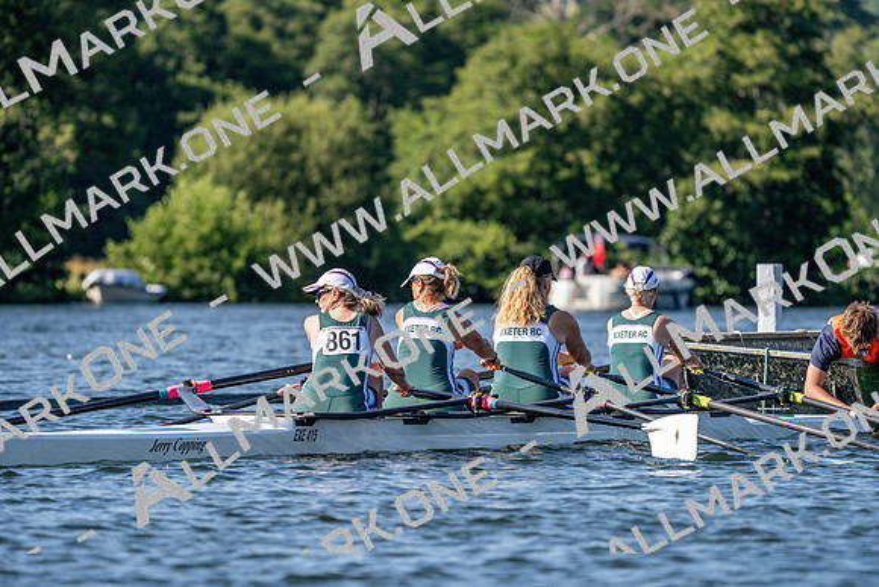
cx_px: 440
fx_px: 8108
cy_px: 294
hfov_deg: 6.2
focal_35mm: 332
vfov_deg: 4.1
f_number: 6.3
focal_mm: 332
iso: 320
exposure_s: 1/1600
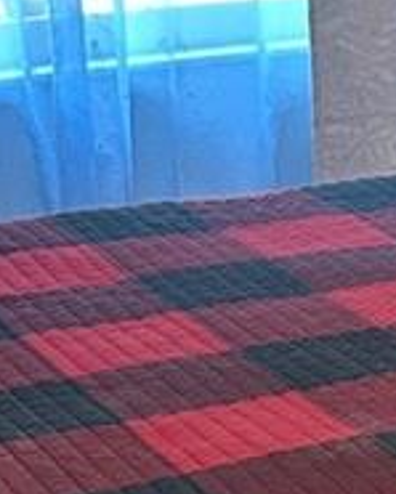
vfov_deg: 11.7
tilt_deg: -15.1
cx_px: 784
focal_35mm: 164
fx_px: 2401
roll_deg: -0.7
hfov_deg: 8.9
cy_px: 181
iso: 320
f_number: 1.5
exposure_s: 1/60
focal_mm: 5.7
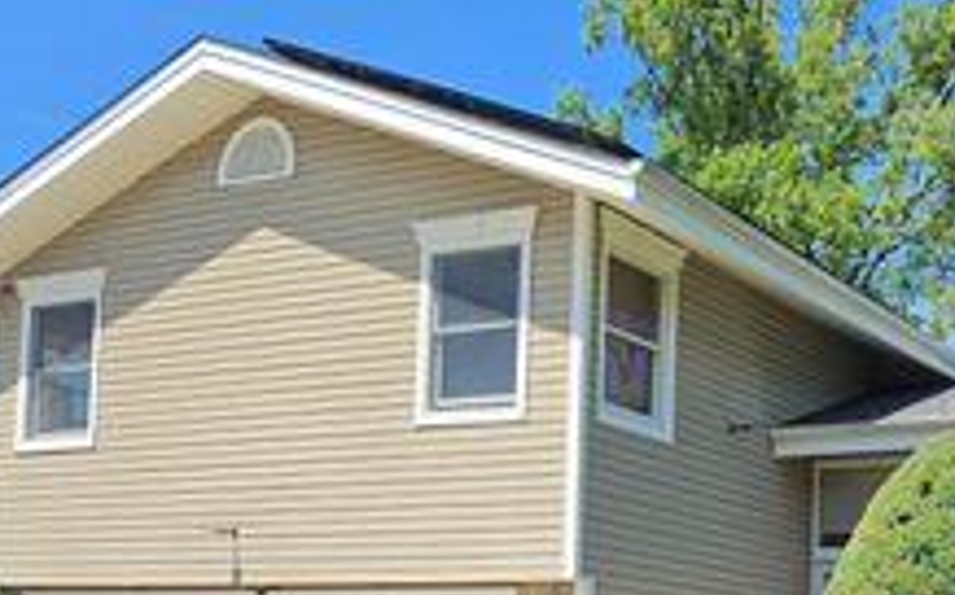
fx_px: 1457
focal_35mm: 56
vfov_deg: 22.2
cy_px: 606
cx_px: 797
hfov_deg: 34.9
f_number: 1.4
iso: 64
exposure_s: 1/4432
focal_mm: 6.5
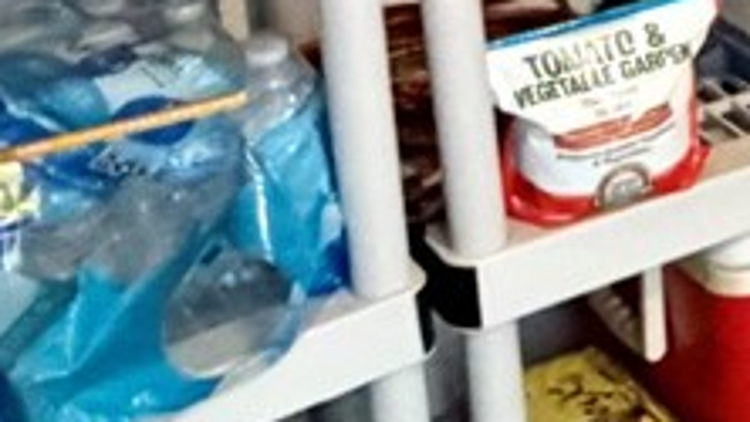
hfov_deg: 15.9
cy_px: -273
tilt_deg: -19.3
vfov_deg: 10.5
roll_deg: -2.9
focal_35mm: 110
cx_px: 1426
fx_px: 2188
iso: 640
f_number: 2.2
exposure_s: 1/60
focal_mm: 2.22
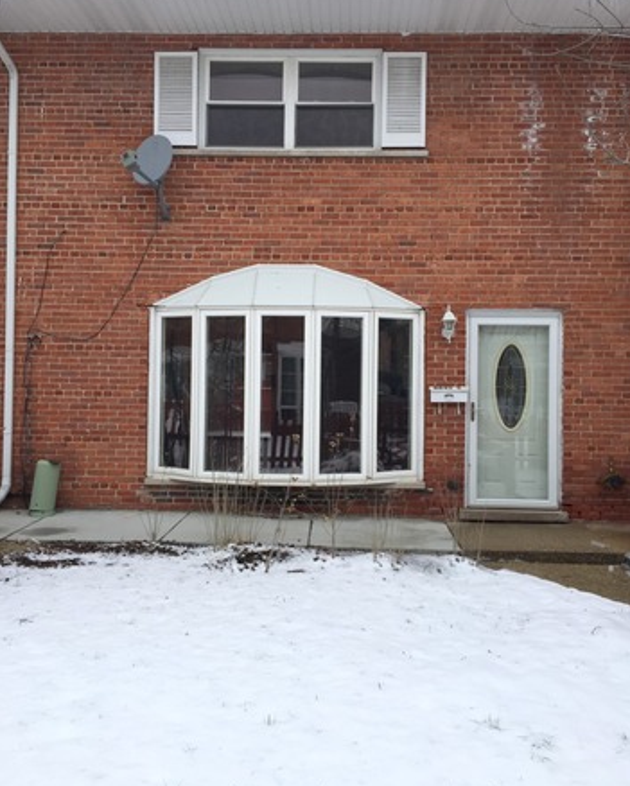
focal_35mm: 31
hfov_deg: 47.2
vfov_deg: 57.1
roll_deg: -0.5
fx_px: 722
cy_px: 377
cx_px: 321
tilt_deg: +2.2
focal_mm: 4.15
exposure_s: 1/638
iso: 32
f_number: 2.2
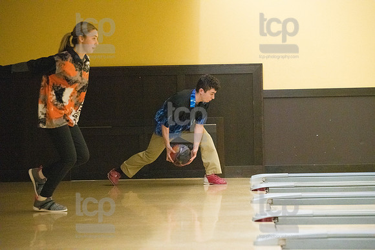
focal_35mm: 130
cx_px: 188
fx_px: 1354
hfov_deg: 15.8
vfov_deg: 10.6
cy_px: 125
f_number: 4.5
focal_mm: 130
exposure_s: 1/1000
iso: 10000
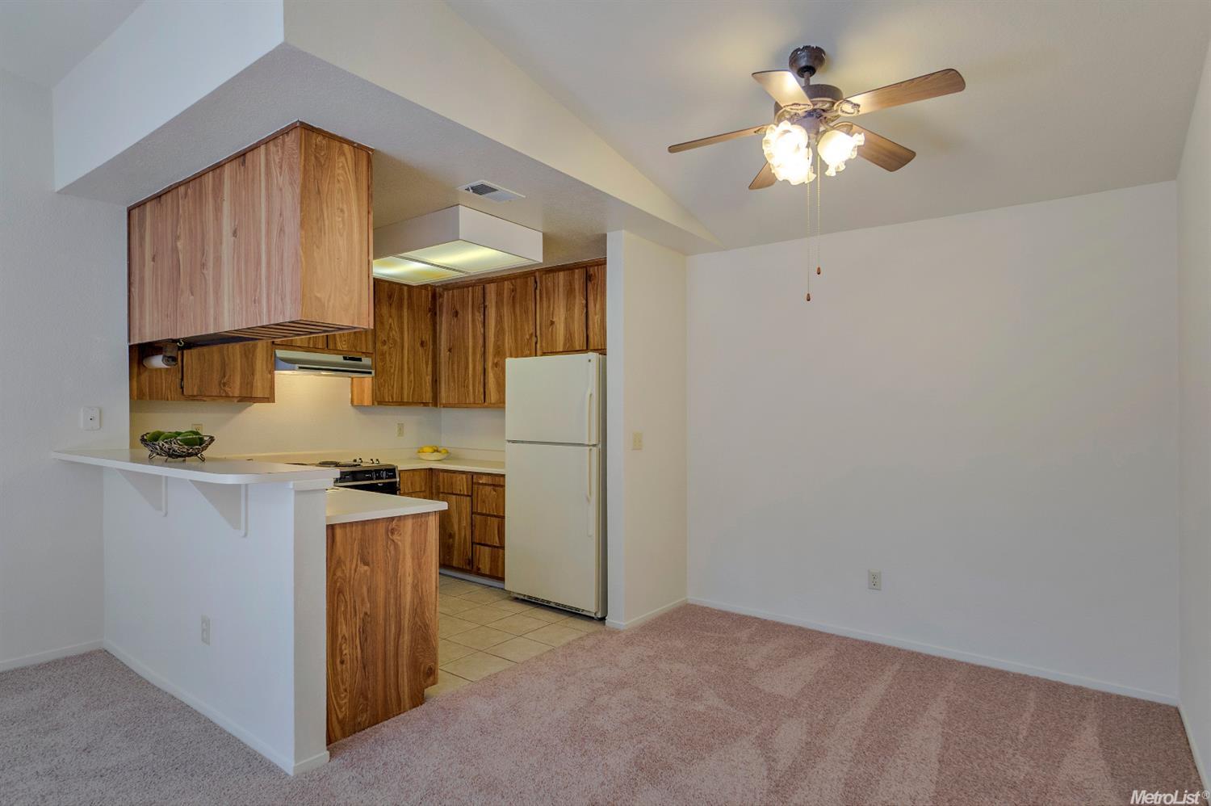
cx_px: 606
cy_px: 403
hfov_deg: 90.0
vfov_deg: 67.3
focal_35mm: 18
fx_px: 605
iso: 100
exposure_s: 1/25
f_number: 5
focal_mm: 12
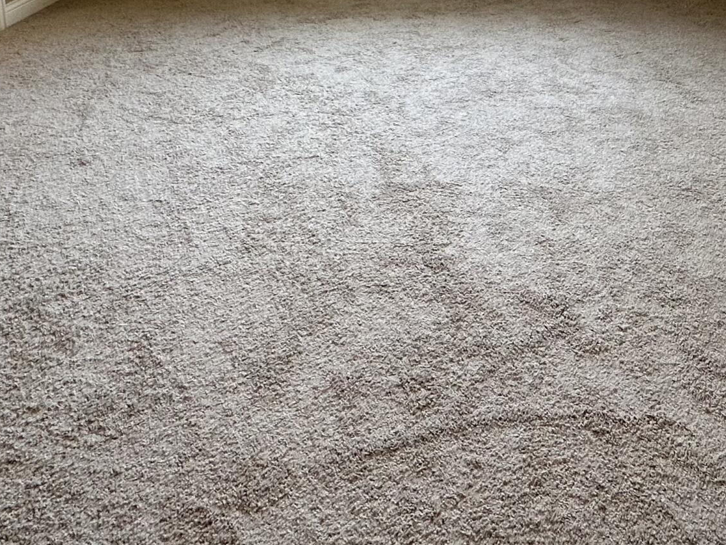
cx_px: 480
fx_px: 776
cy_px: -102
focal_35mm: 37
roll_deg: +0.5
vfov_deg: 32.3
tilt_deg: -12.3
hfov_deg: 49.3
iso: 100
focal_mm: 2.22
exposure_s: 1/120
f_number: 2.2
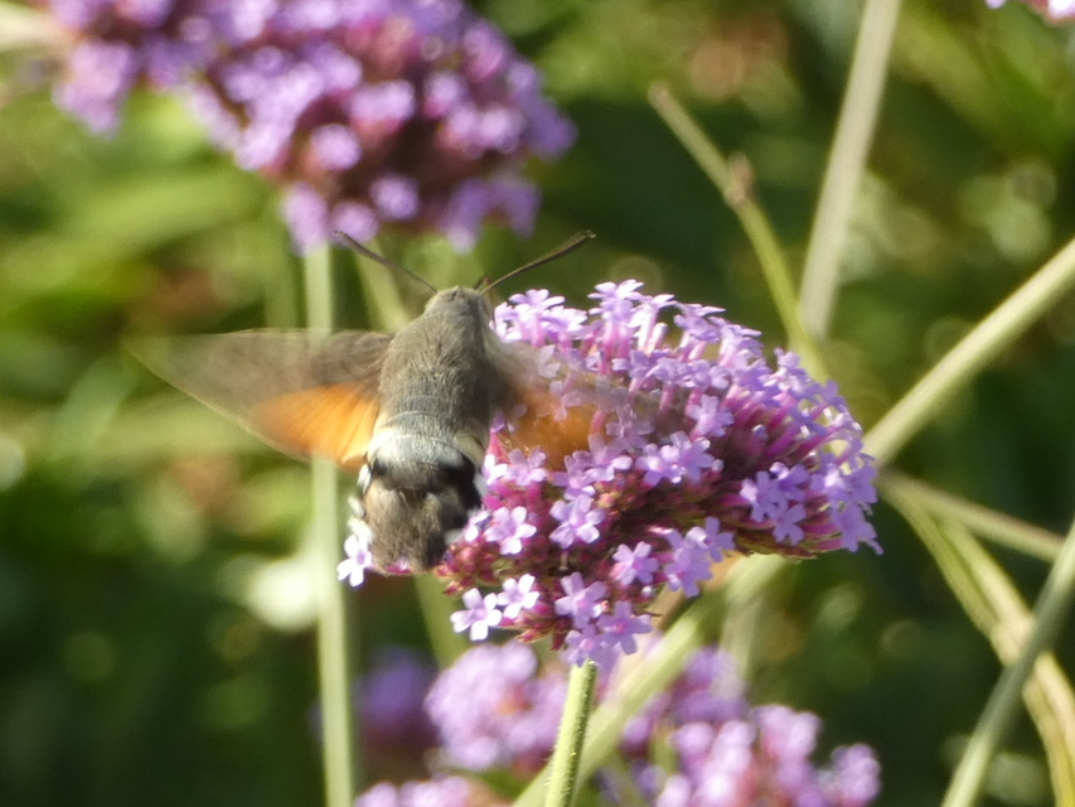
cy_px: 404
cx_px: 538
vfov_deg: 6.5
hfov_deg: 8.6
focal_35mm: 229
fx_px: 7113
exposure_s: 1/80
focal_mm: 41.1
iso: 160
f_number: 5.5
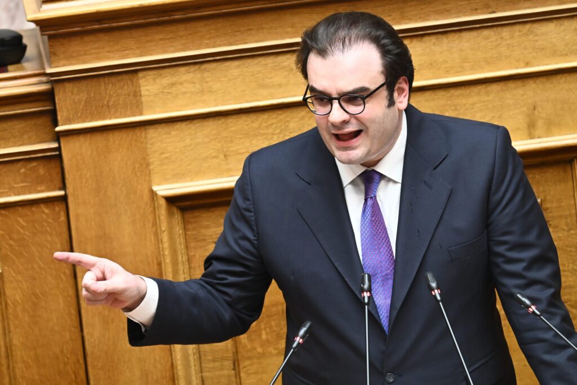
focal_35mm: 490
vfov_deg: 2.8
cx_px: 288
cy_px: 192
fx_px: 7854
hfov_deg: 4.2
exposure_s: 1/200
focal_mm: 490
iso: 5600
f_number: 6.3
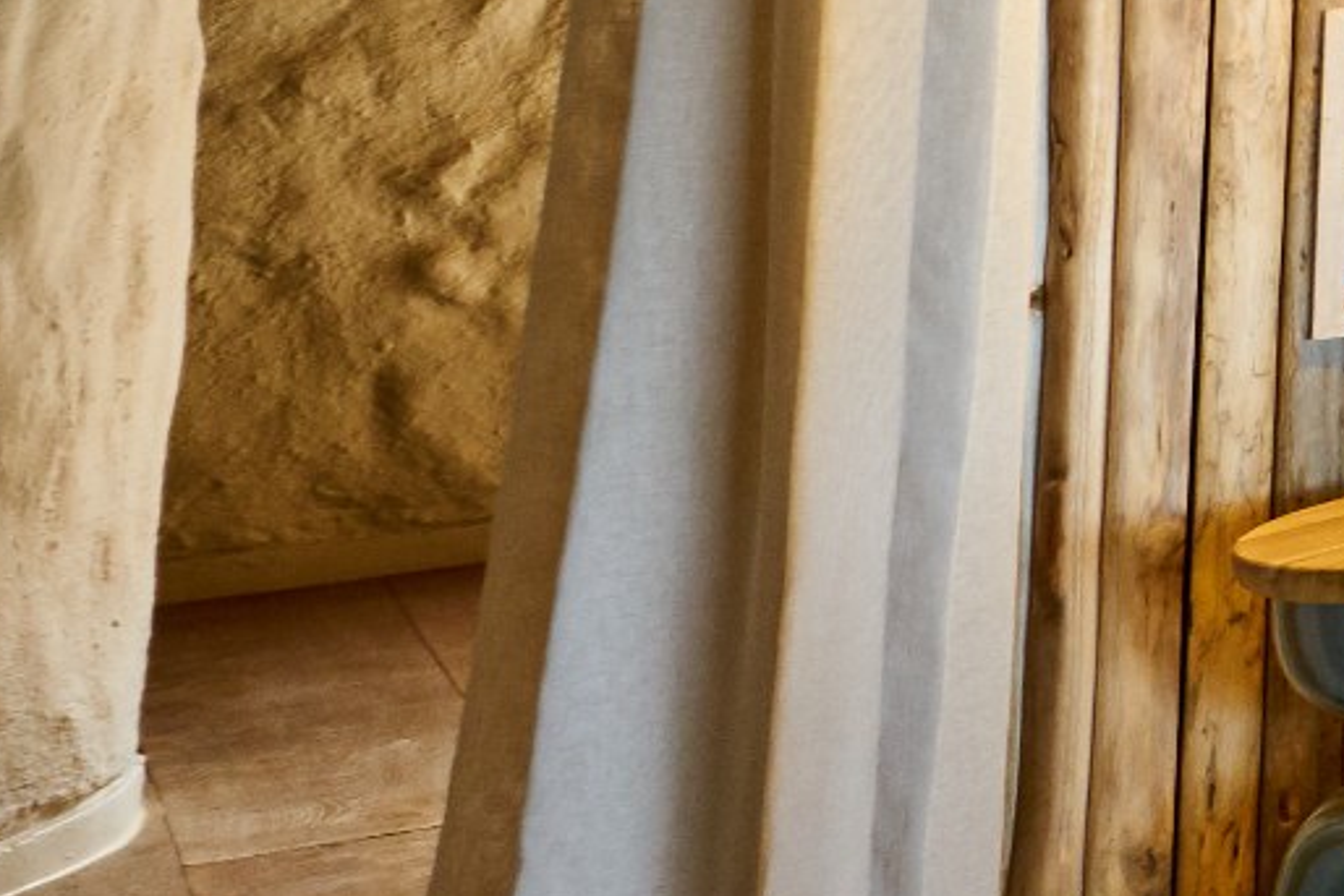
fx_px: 4070
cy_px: -825
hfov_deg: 10.3
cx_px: 4410
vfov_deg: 11.5
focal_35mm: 109
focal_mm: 16
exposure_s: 1/5
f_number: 10
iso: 400
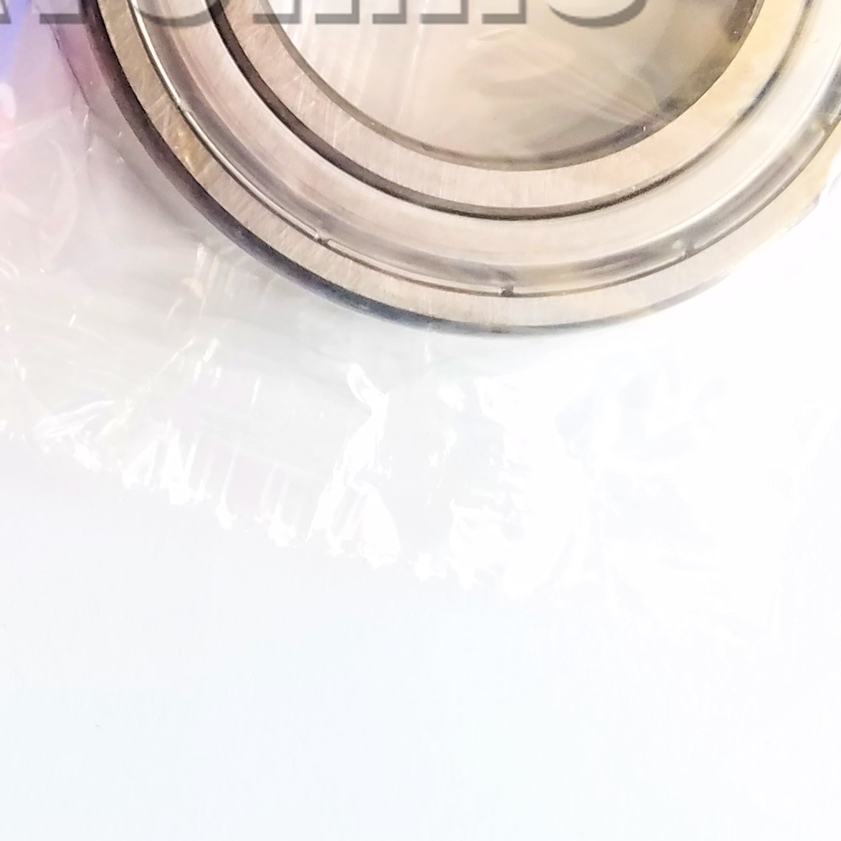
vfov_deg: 21.0
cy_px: -52
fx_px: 2171
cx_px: -209
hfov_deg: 20.3
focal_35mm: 79
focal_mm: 4.2
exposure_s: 1/120
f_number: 1.7
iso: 80
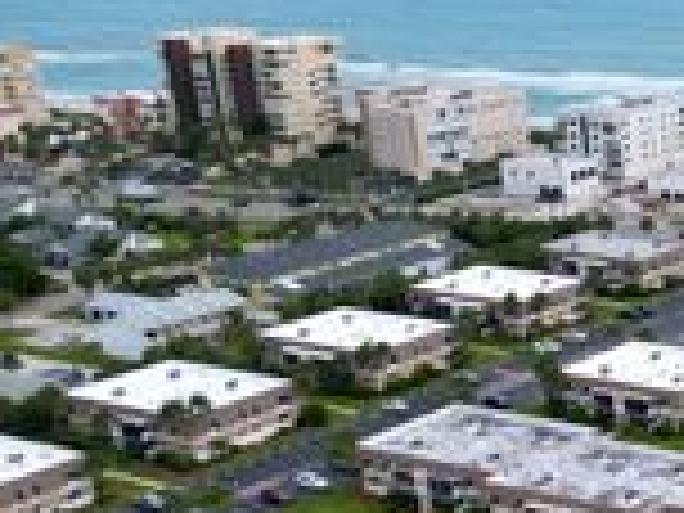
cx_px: 1048
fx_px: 1561
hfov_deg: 20.7
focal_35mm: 79
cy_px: 502
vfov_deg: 18.2
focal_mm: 6.72
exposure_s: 1/5000
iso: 160
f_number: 1.7
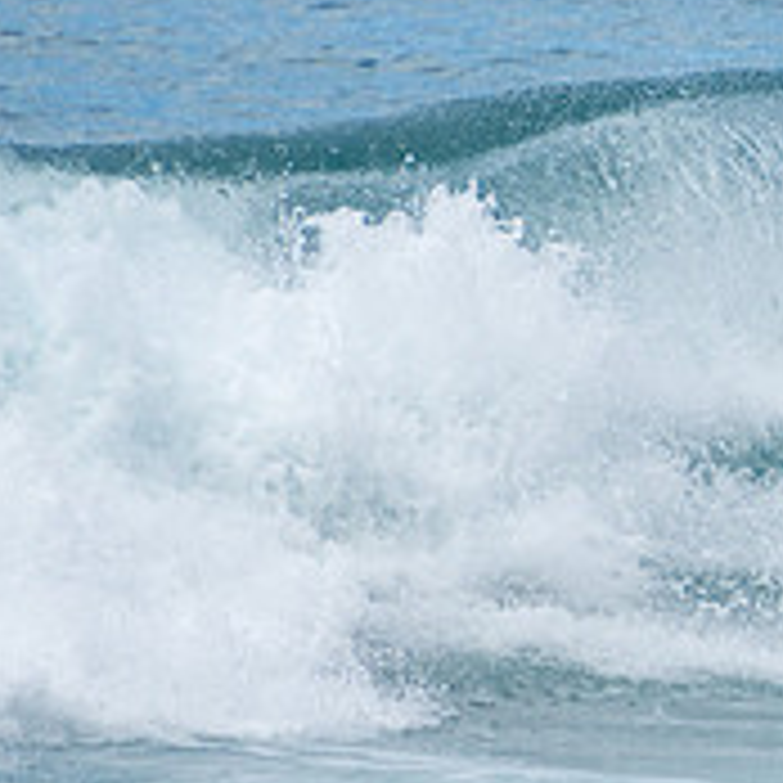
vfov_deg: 1.0
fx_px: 43403
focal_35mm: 1696
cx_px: 1296
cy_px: 367
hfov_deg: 1.0
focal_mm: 400
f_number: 5.6
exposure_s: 1/1250
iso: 280
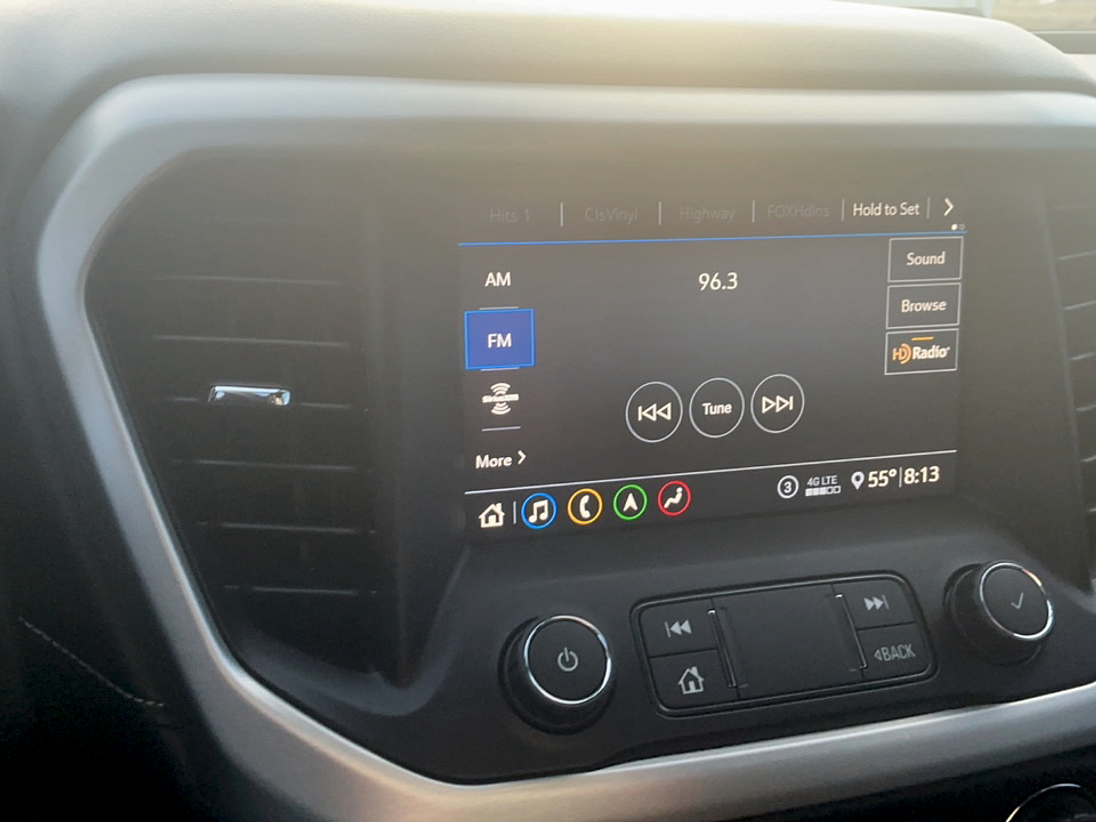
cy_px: 411
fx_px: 950
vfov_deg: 46.8
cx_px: 548
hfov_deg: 60.0
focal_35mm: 30
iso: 50
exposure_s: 1/60
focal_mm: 3
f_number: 1.8
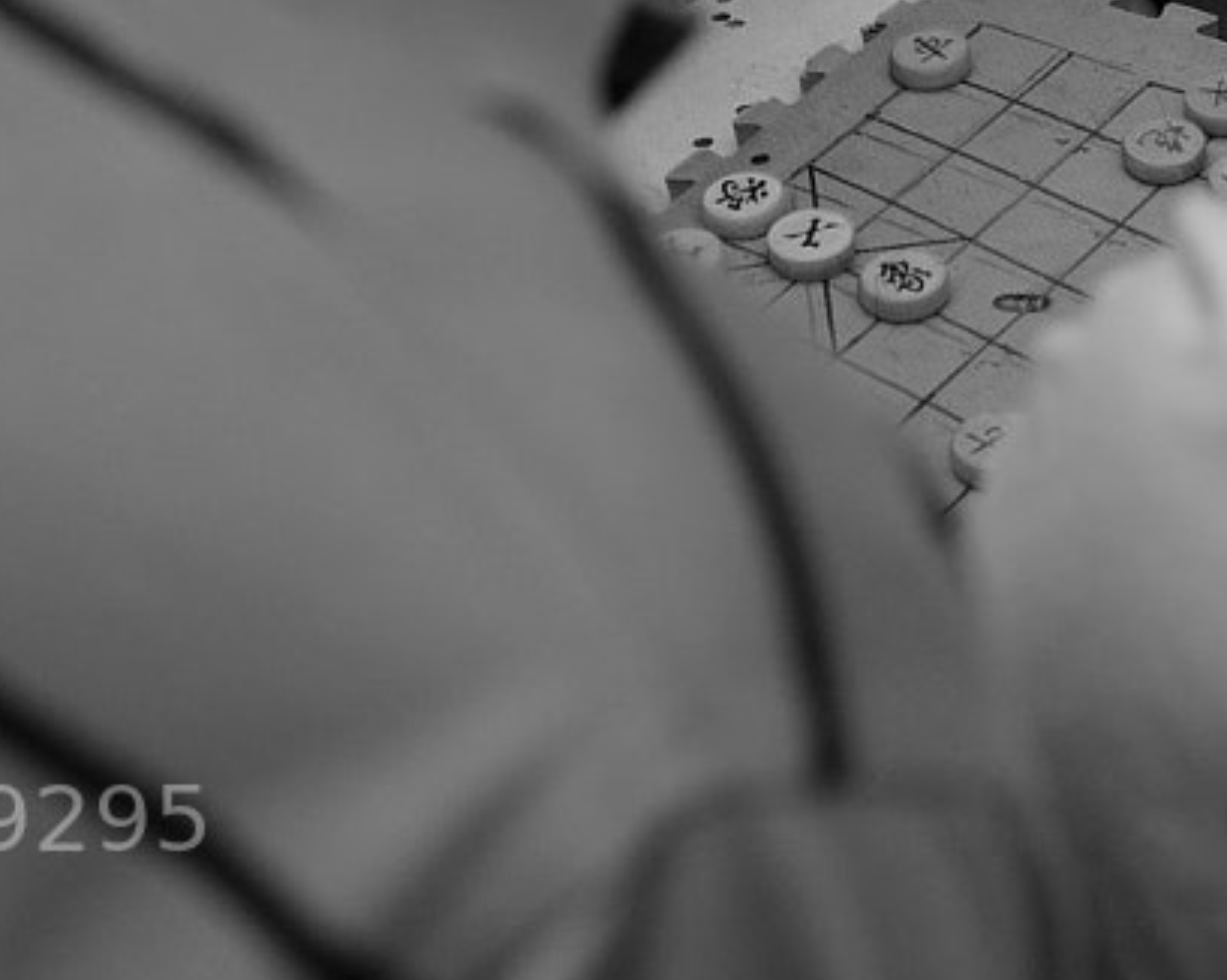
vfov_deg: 13.9
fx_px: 3739
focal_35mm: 103
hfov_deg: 18.4
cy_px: -547
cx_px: 1041
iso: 400
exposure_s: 1/160
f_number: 4
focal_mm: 28
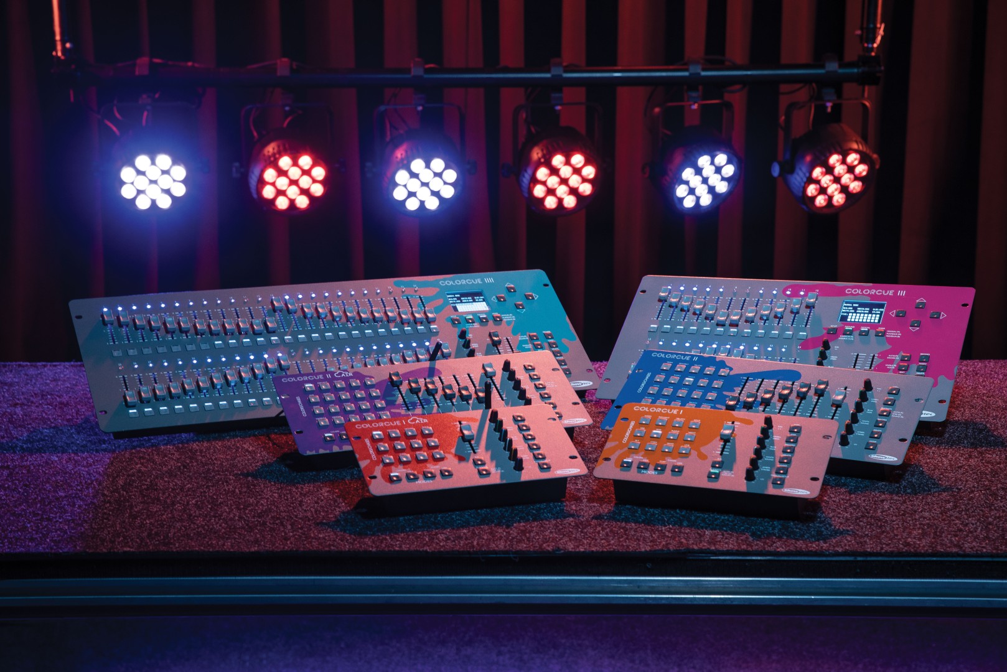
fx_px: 1959
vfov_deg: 19.5
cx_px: 504
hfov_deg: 28.8
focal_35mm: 70
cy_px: 336
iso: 200
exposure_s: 1/2
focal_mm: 70
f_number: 8
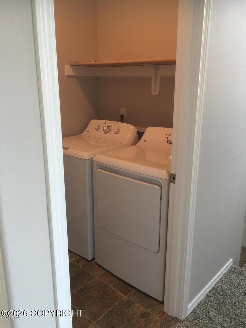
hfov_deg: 48.2
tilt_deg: -16.3
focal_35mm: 29
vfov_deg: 61.7
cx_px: 123
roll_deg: -0.5
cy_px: 164
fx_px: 275
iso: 32
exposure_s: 1/15
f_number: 2.2
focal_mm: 4.15
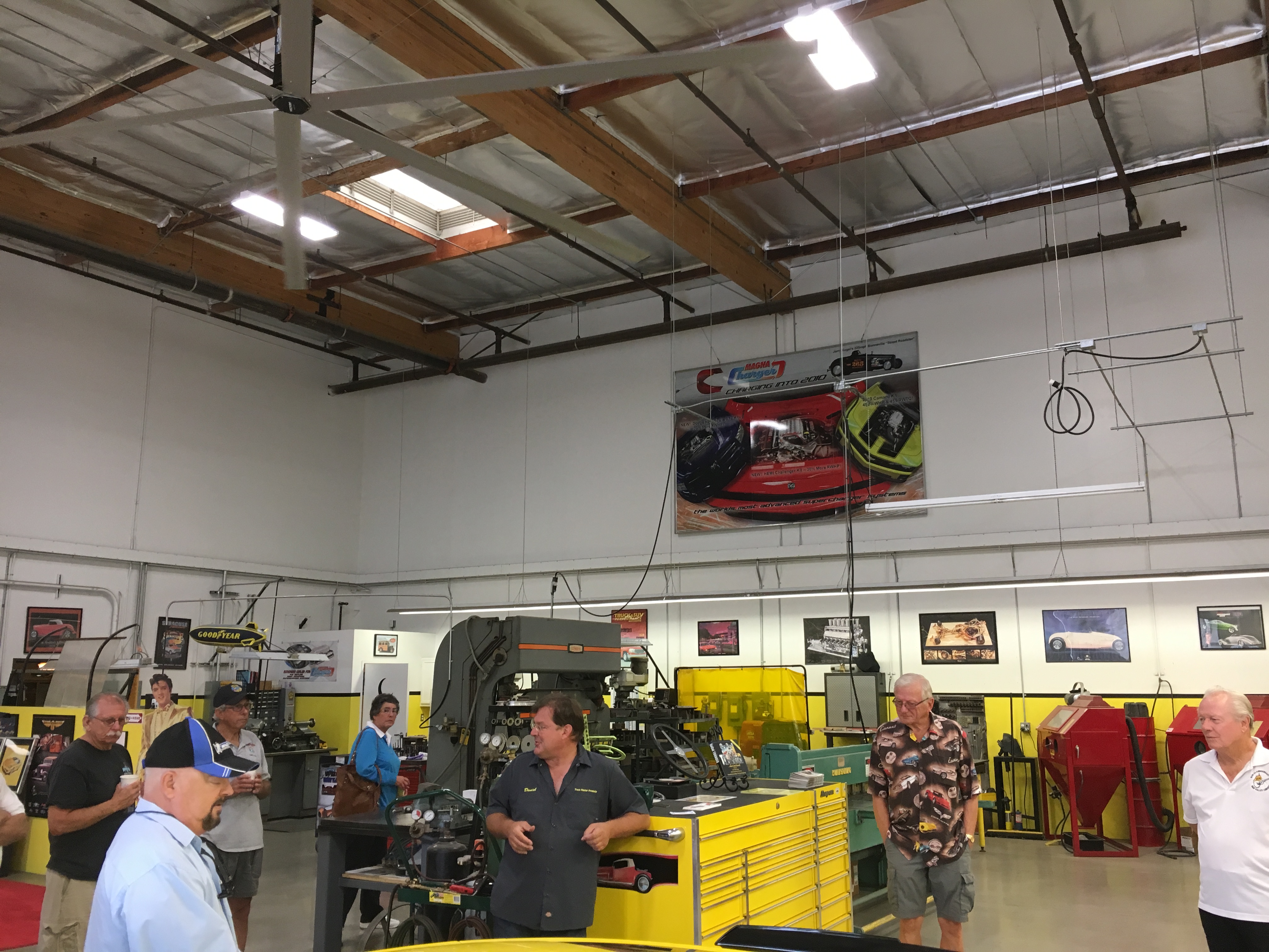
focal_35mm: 29
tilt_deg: +10.0
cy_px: 476
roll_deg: -0.6
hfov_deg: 61.7
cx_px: 634
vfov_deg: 48.2
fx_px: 1063
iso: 40
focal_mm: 4.15
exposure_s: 1/30
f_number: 2.2
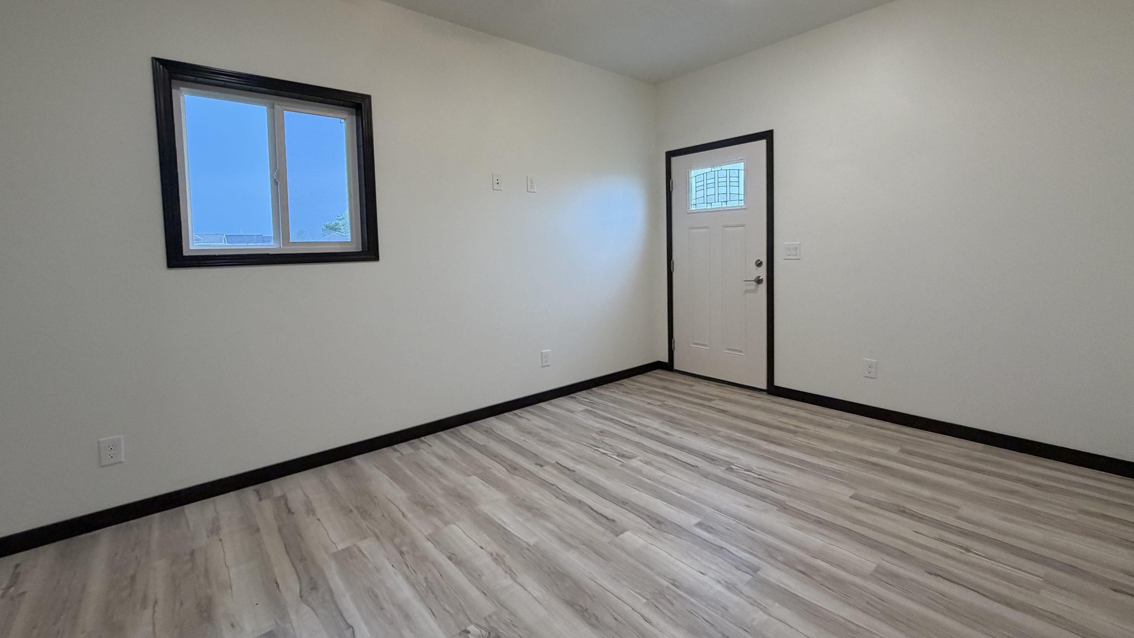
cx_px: 561
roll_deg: +1.4
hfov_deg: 99.4
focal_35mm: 16
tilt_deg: -2.5
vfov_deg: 66.7
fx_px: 481
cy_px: 270
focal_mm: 2.22
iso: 250
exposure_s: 1/120
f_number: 2.2
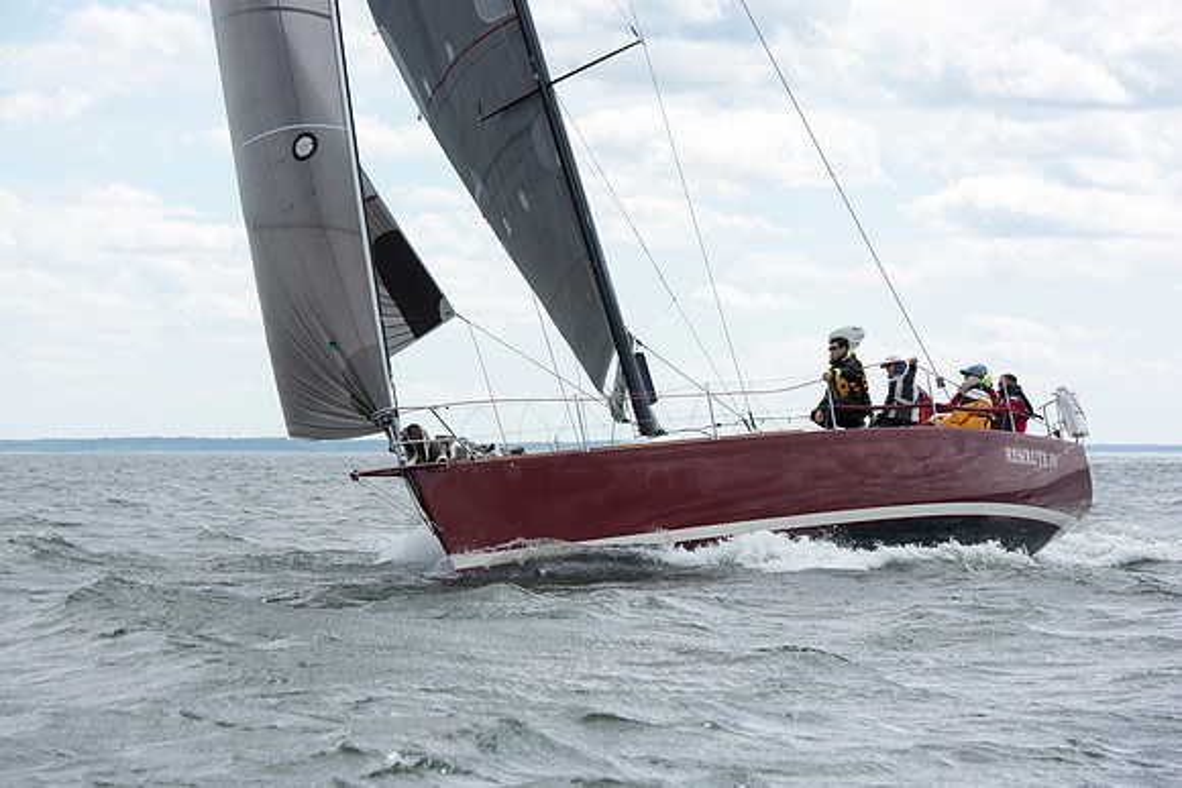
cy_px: 394
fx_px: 5123
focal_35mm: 156
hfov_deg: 13.2
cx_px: 591
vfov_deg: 8.8
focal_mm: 150
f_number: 8
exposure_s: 1/1250
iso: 320
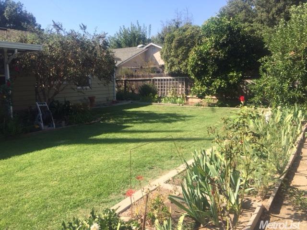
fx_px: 257
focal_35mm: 29
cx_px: 154
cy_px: 115
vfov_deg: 48.2
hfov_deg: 61.7
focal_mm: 4.15
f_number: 2.2
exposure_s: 1/1099
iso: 32
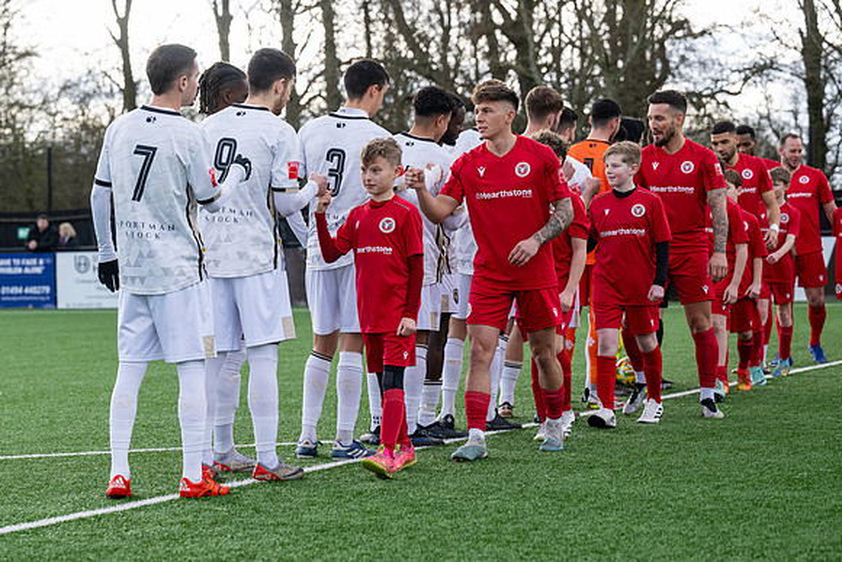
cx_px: 333
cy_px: 321
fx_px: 2469
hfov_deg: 19.3
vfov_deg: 13.0
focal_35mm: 106
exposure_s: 1/1600
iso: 800
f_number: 4
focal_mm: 87
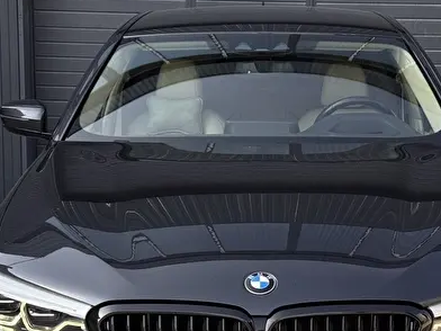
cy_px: 267
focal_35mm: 98
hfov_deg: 20.0
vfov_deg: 15.0
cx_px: 266
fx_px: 1248
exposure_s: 1/832
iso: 64
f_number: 1.78
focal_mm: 6.76
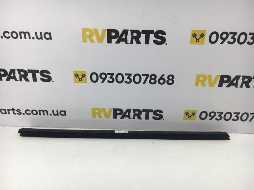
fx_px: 213
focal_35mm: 29
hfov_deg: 61.7
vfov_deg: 48.2
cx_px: 127
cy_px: 95
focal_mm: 4.15
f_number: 2.2
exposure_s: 1/100
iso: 32
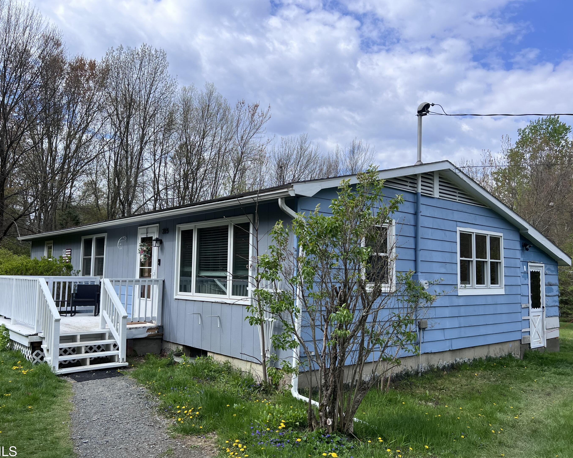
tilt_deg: +5.5
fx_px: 475
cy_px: 236
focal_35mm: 28
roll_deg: -0.2
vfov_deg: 51.5
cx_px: 263
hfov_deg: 62.1
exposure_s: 1/3571
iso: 50
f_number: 1.5
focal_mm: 5.7
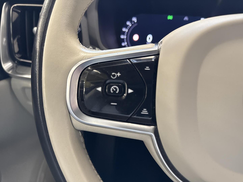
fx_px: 168
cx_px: 122
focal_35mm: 24
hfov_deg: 71.6
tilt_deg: -24.4
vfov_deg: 56.8
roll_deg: -2.0
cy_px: 91
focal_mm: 6.76
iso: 250
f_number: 1.78
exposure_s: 1/50
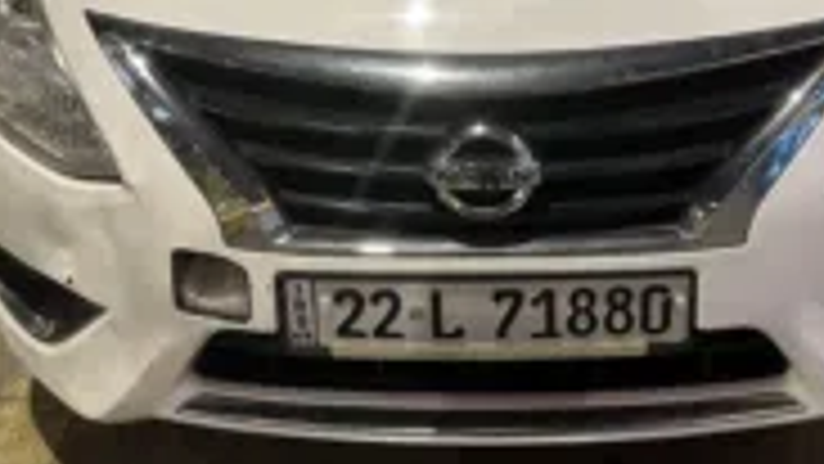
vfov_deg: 20.6
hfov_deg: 36.4
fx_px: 1246
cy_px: 32
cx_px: 522
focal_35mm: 57
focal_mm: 6.86
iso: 160
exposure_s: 1/50
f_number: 1.78
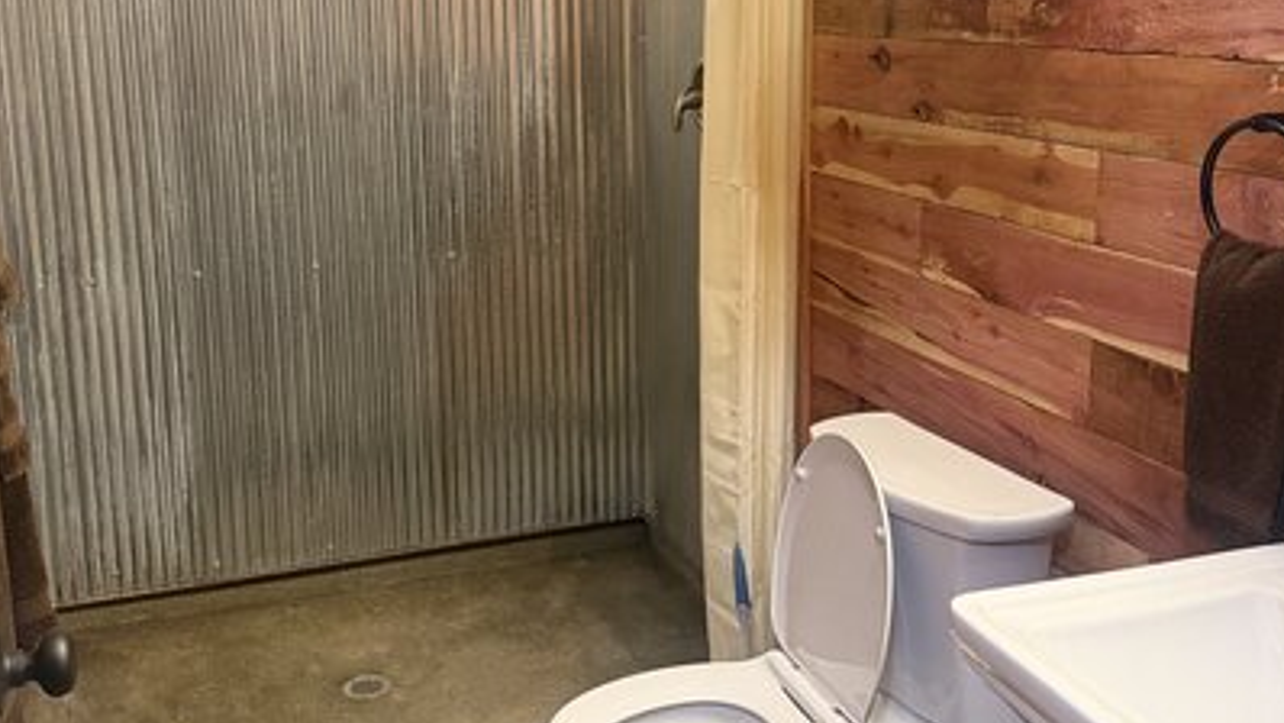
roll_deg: +0.3
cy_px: 239
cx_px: 658
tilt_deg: -10.5
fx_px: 1430
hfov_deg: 48.3
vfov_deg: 28.2
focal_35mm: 42
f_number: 1.78
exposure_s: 1/60
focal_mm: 6.76
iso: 320
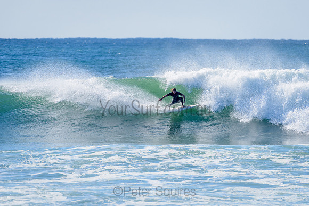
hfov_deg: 4.0
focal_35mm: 511
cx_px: 156
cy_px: 103
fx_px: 4383
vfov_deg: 2.7
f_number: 5.6
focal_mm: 500
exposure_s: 1/2000
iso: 220
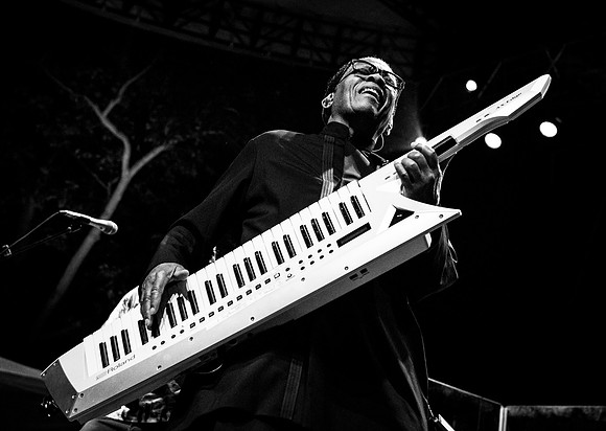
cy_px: 177
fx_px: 1311
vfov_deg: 18.6
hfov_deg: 26.0
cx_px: 349
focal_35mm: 76
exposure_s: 1/250
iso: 3200
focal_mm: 62
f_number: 4.5
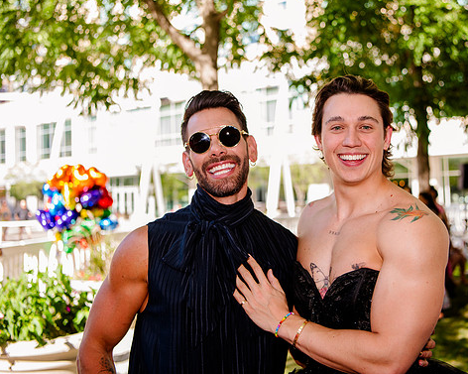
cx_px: 266
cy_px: 159
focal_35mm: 50
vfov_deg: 30.2
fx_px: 692
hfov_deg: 37.3
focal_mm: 38
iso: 200
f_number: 2.8
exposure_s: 1/320
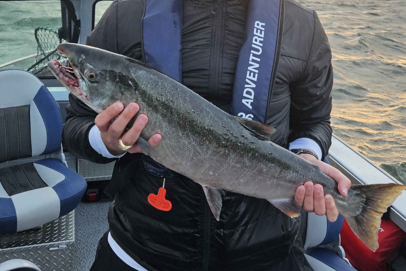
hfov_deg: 45.3
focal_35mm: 43
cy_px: 42
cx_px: 233
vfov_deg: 30.2
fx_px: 485
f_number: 1.8
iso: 64
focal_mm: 5.4
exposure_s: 1/180
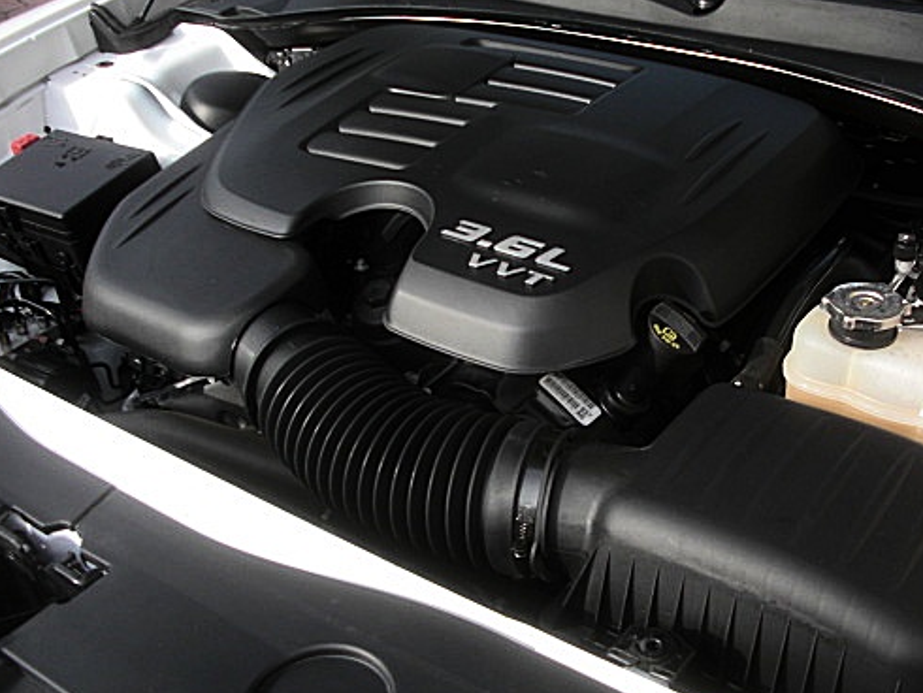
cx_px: 550
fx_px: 1254
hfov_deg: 40.3
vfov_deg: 30.9
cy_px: 324
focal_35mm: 47
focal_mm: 6.3
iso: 50
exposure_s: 1/320
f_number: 2.8
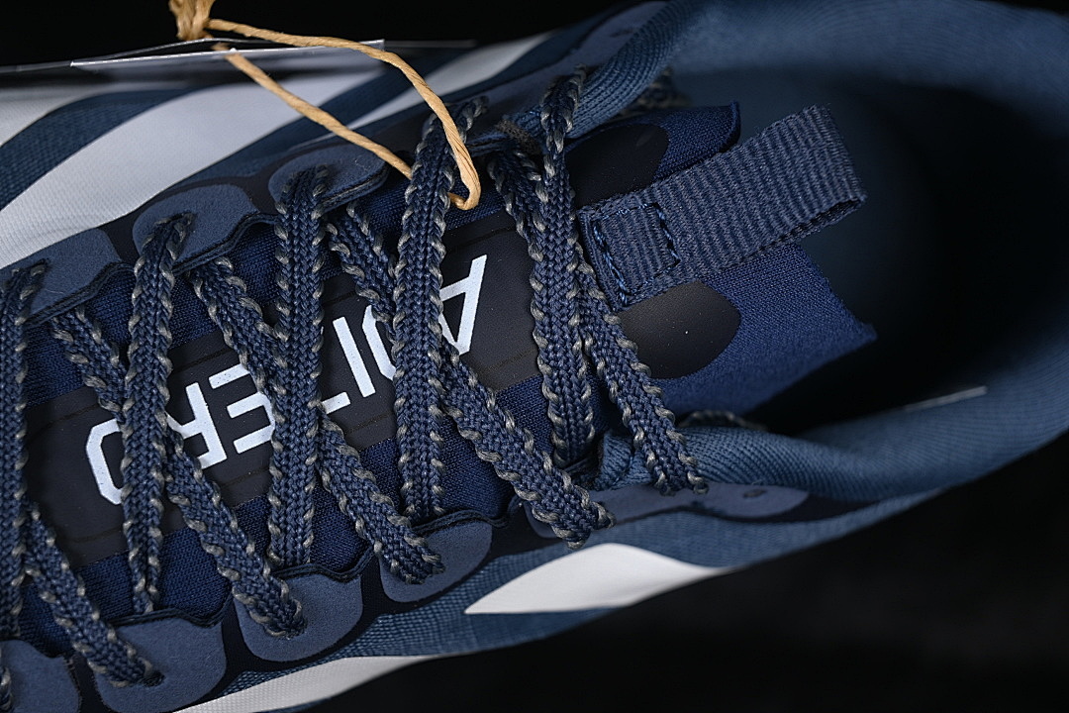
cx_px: 534
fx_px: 2227
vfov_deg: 18.2
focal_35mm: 75
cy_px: 356
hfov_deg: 27.0
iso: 160
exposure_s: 1/60
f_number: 6.3
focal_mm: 50
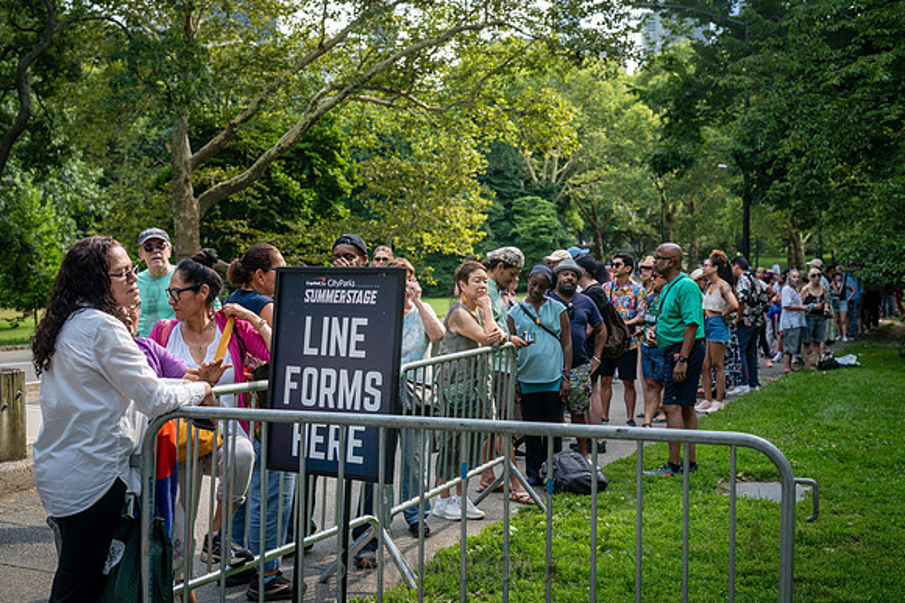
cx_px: 452
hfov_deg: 40.4
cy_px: 302
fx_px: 1231
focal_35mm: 49
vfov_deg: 27.5
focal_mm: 49
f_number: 4.5
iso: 640
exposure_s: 1/500
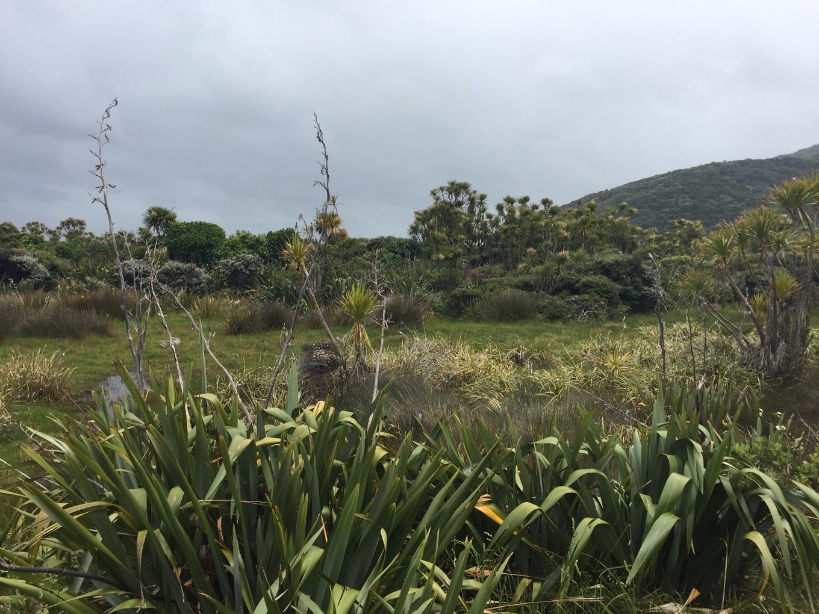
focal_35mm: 29
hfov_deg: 61.7
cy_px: 307
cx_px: 410
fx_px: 686
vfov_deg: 48.2
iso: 32
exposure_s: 1/1883
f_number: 2.2
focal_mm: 4.15
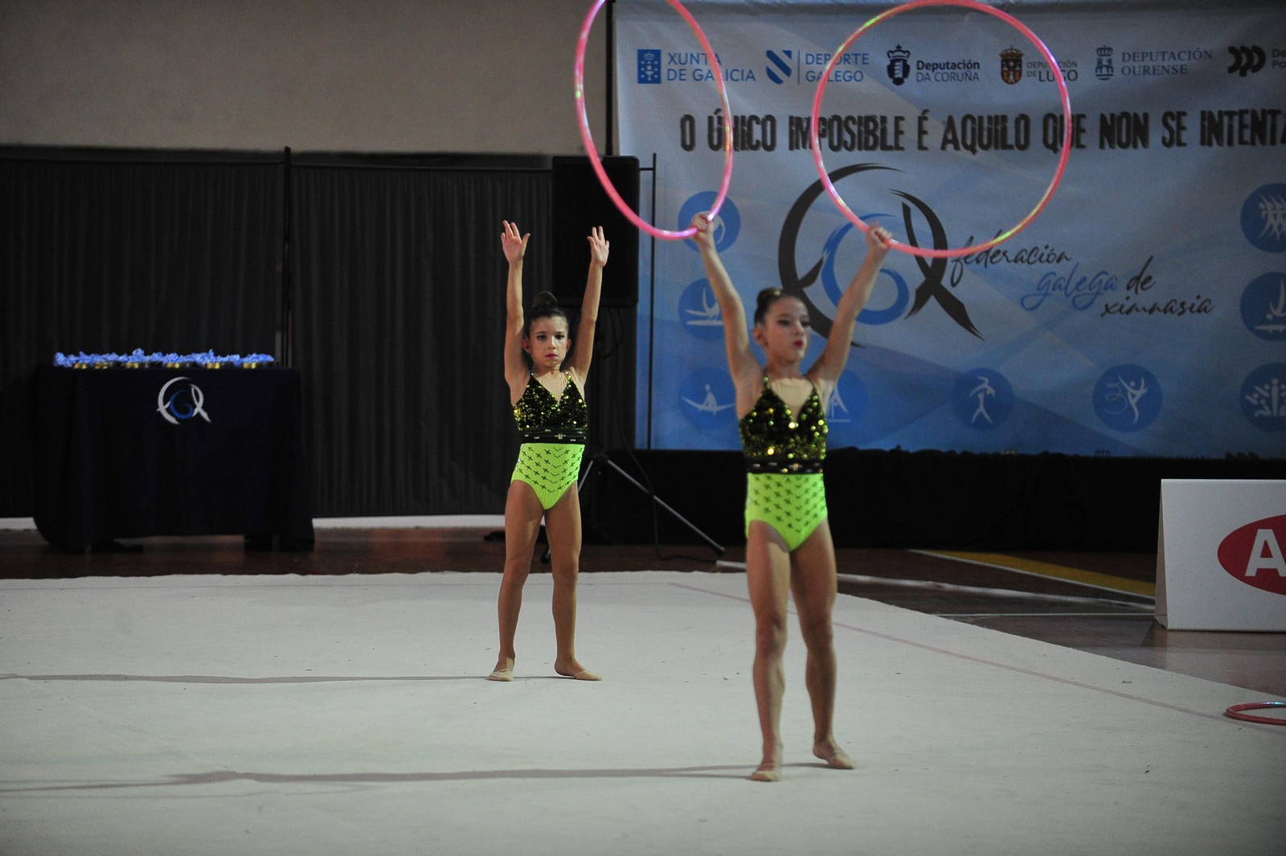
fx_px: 5355
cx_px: 643
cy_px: 428
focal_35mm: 150
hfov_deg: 13.7
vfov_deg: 9.1
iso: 3200
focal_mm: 150
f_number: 2.8
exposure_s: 1/1600
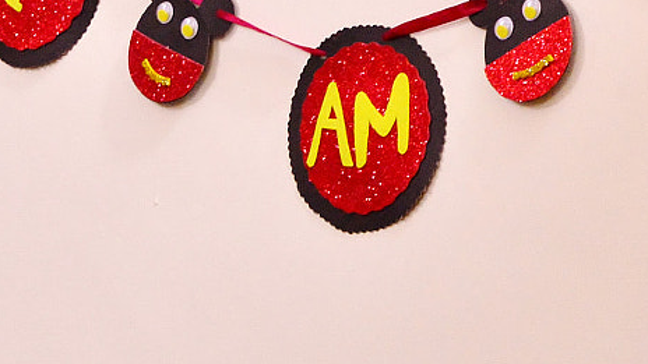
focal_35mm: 260
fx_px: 4467
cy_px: -130
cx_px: 94
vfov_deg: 4.6
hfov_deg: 8.3
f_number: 5.6
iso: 800
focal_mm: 48
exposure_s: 1/50
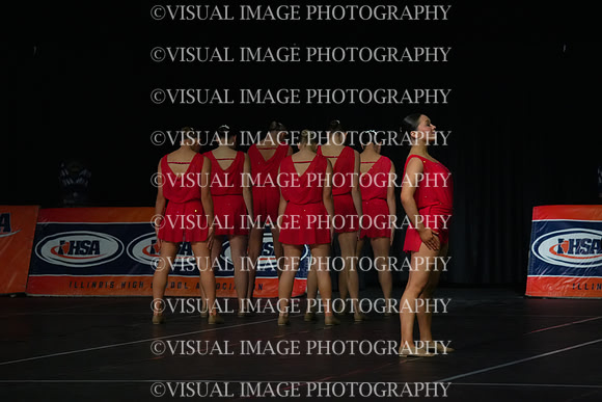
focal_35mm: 210
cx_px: 301
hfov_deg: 9.8
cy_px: 201
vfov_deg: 6.5
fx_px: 3512
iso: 12800
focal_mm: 210
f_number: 5
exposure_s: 1/1000
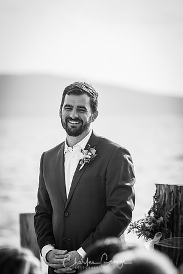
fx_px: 2287
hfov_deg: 4.6
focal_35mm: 300
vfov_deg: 6.9
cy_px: 137
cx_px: 92
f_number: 4
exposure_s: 1/1000
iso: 200
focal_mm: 200
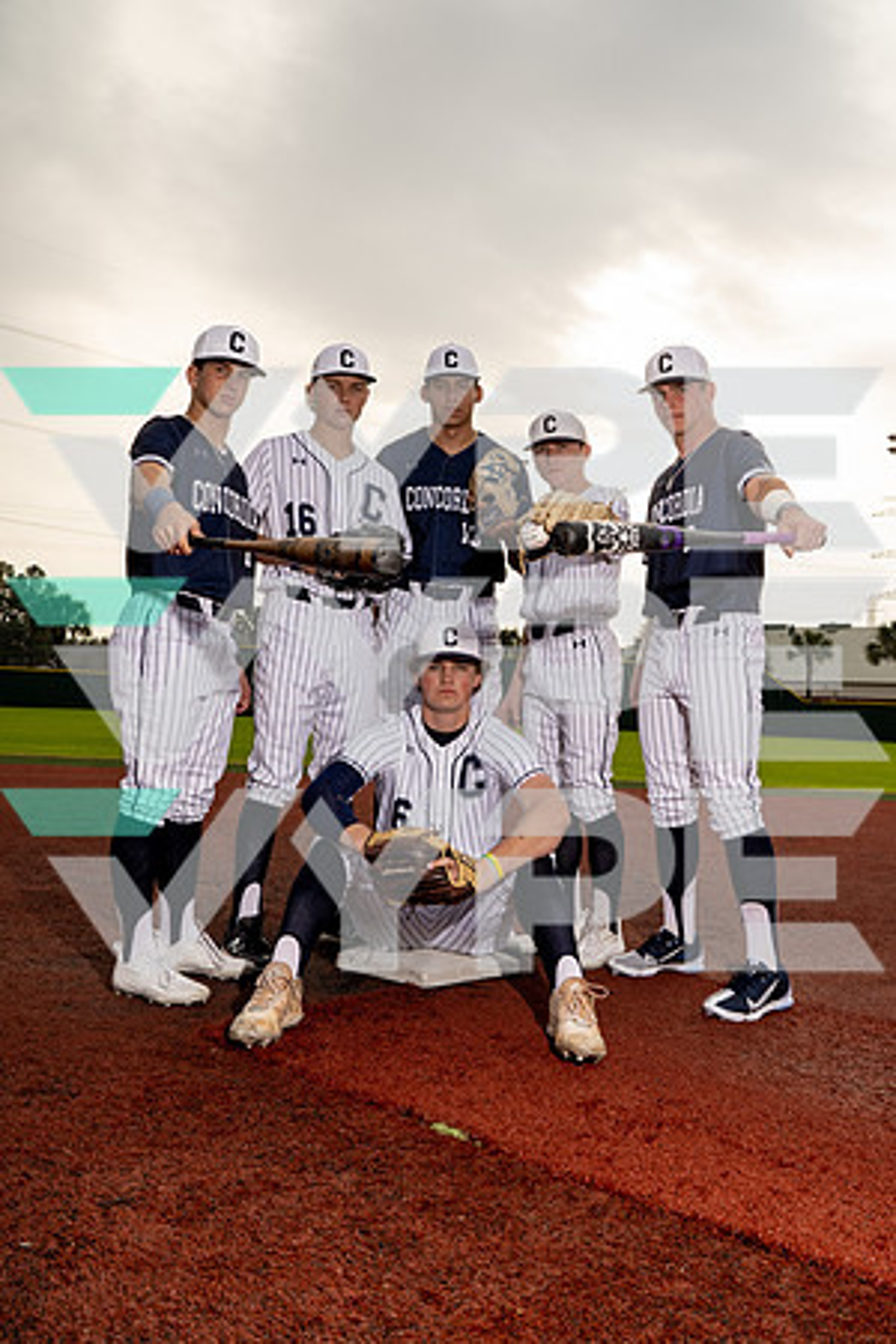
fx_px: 1307
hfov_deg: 37.9
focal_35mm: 35
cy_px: 672
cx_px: 448
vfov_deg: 54.4
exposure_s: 1/250
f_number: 8
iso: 125
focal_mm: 35
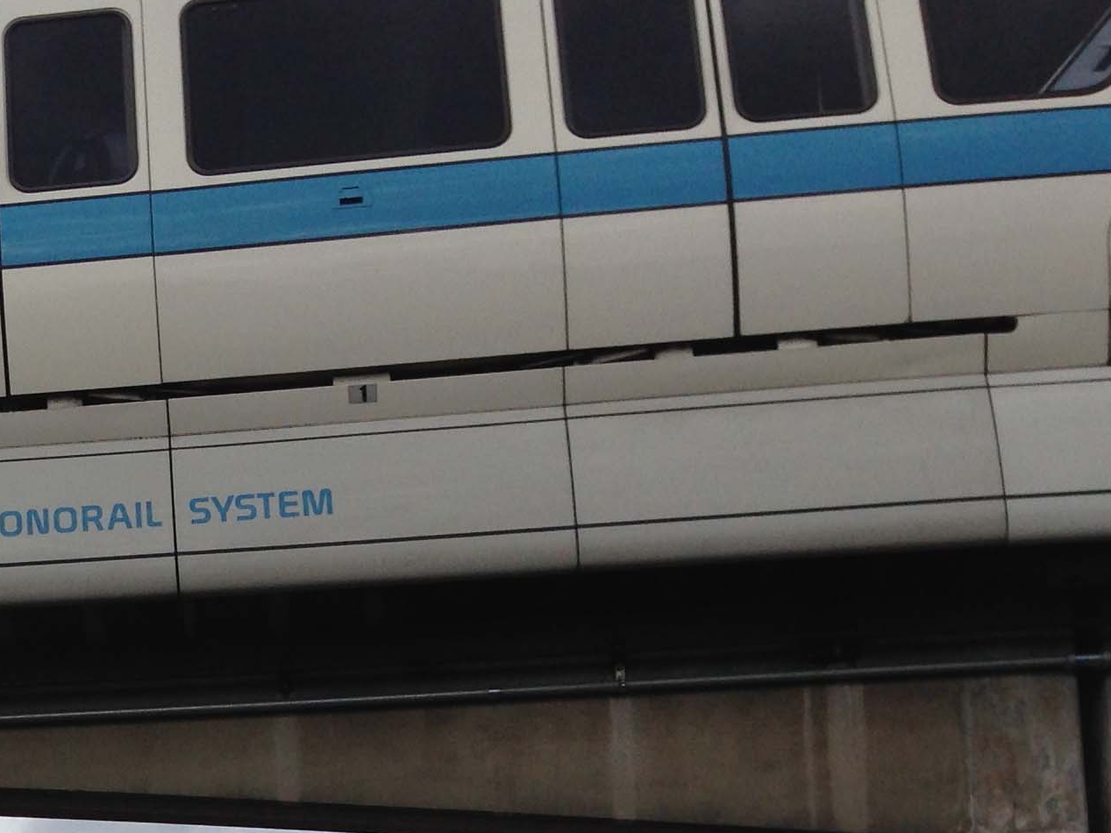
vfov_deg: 16.6
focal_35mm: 85
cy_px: 1010
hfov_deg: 21.4
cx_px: -216
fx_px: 2728
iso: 50
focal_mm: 4.12
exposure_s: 1/1808
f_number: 2.4
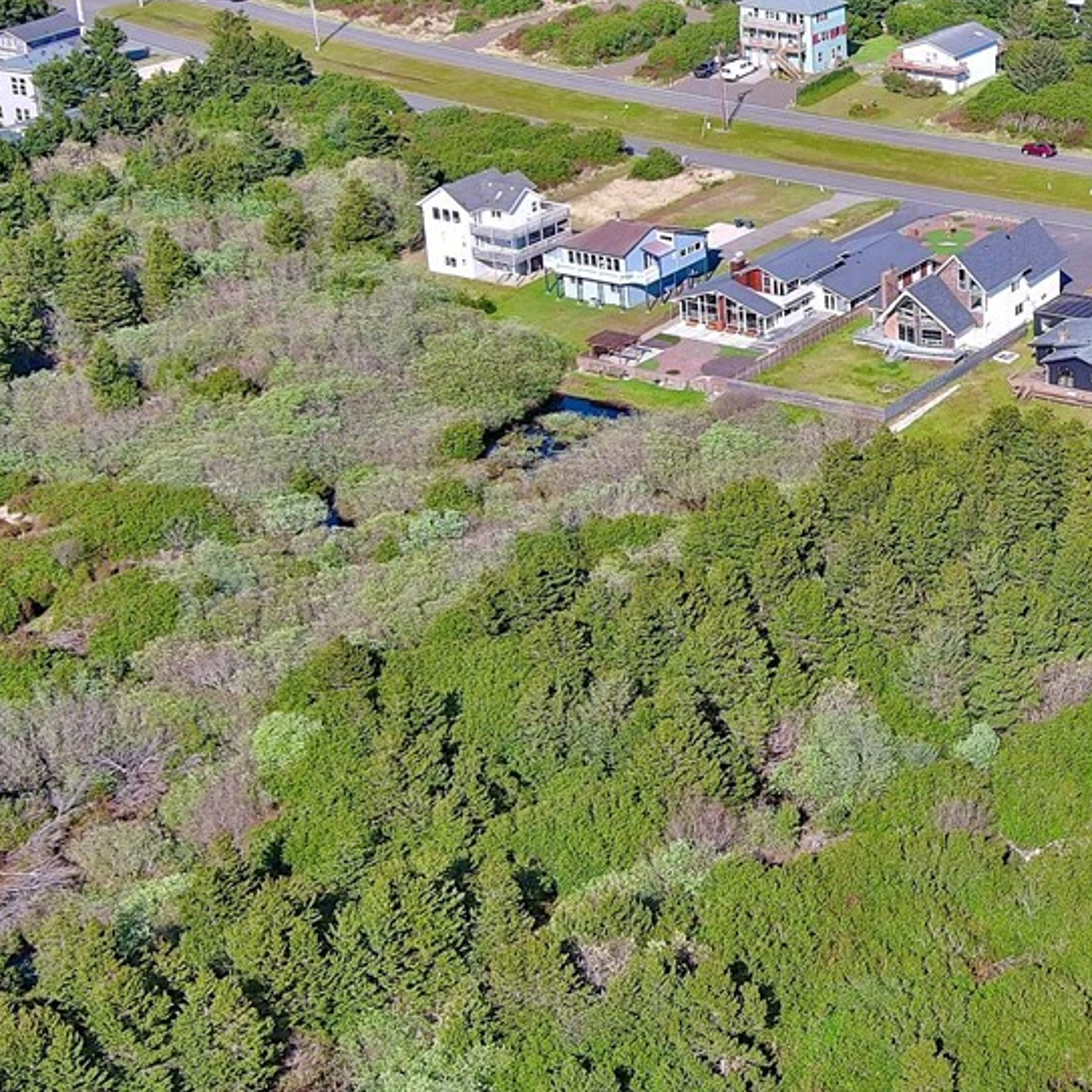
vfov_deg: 22.4
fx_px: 2748
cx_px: 1216
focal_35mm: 77
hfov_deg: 21.3
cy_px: 375
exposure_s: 1/821
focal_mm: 10.57
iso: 100
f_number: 2.8
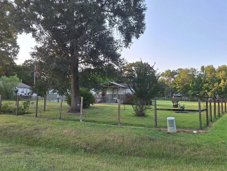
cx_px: 114
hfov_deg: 73.9
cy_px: 86
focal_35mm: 23
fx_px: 151
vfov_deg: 58.9
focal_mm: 5.54
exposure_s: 1/713
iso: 40
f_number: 1.8
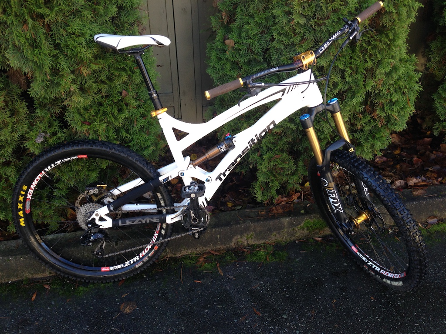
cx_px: 223
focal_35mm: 33
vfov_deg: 42.9
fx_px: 425
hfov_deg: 55.4
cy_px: 167
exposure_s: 1/60
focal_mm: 4.12
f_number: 2.4
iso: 64
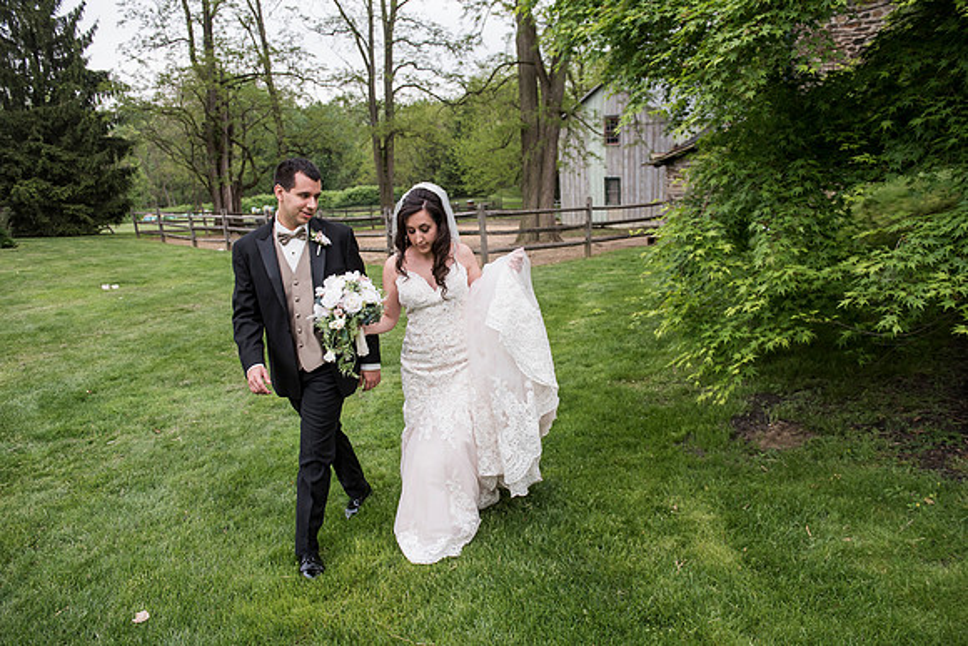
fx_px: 726
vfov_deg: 48.0
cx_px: 484
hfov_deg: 67.4
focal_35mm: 27
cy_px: 323
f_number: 4
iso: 640
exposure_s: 1/1600
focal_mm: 27
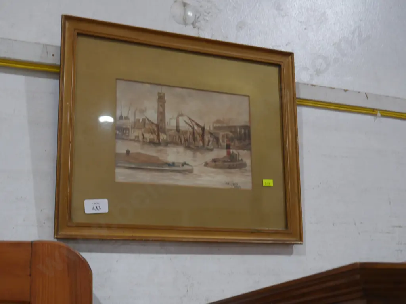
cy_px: 152
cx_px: 203
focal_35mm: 54
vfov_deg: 27.0
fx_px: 633
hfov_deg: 35.5
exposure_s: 1/60
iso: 1000
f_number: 5.3
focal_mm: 27
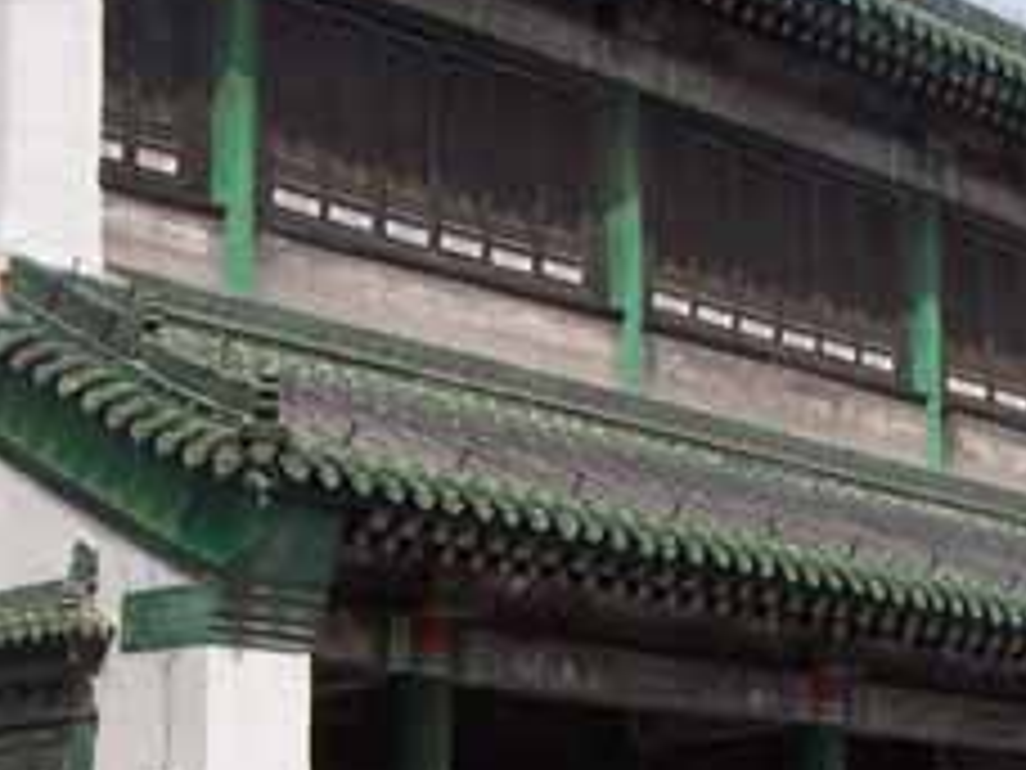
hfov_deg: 19.6
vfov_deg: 14.8
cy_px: 513
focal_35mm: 100
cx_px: 549
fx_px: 2964
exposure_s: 1/500
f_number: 4
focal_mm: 6.3
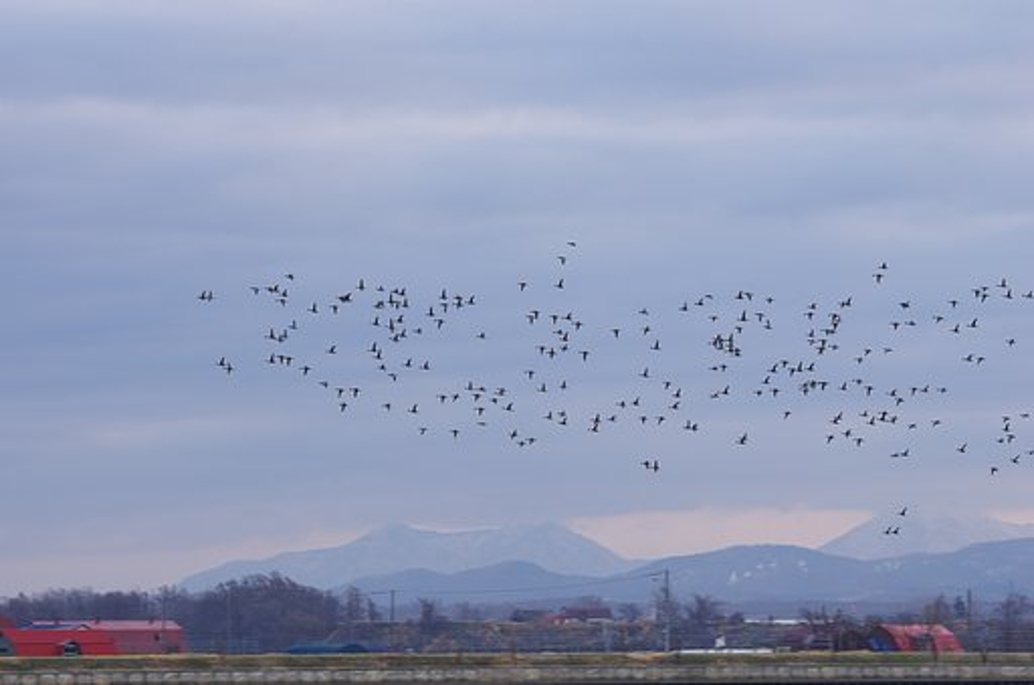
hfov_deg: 10.4
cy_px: 342
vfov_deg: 6.9
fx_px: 5703
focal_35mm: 199
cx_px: 517
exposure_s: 1/125
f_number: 8
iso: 160
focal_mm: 133
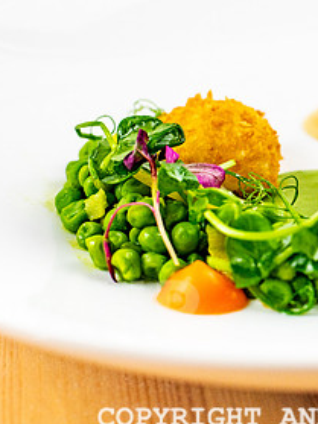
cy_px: 147
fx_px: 1226
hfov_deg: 14.2
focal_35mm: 100
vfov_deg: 19.6
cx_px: 408
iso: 400
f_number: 5.6
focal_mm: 50
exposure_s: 1/500
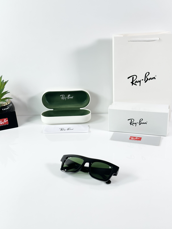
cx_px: 86
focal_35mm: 48
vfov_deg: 39.7
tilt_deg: -23.3
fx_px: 318
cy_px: 114
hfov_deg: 30.3
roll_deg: +2.1
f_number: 1.78
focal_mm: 6.86
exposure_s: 1/100
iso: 64
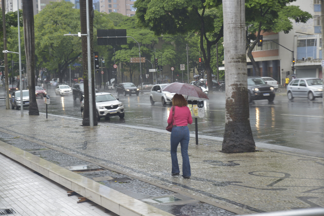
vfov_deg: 16.9
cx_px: 163
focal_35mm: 81
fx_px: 729
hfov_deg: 25.1
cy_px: 107
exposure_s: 1/125
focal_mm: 80
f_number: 7.1
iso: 180
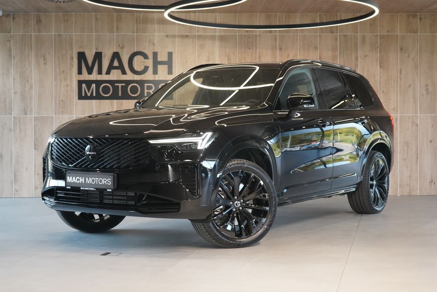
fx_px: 704
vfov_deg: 23.4
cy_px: 146
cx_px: 218
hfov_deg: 34.5
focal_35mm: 58
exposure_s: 1/160
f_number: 5
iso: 6400
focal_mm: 58
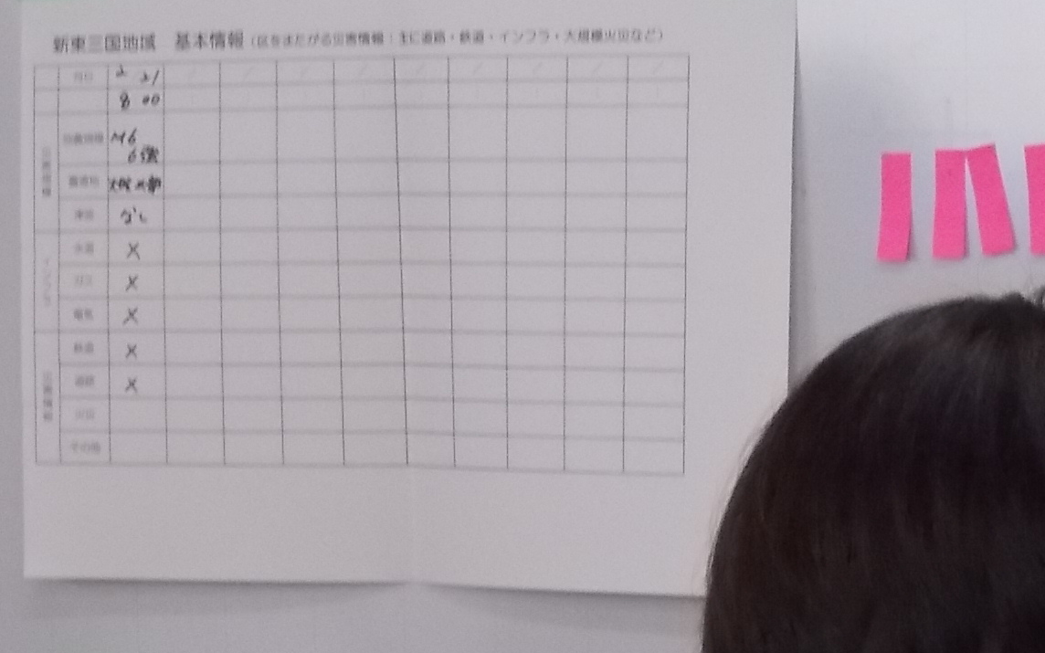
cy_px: 699
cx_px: 782
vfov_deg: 7.2
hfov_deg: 11.5
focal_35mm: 181
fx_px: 5155
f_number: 6.3
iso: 450
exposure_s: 1/80
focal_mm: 15.4
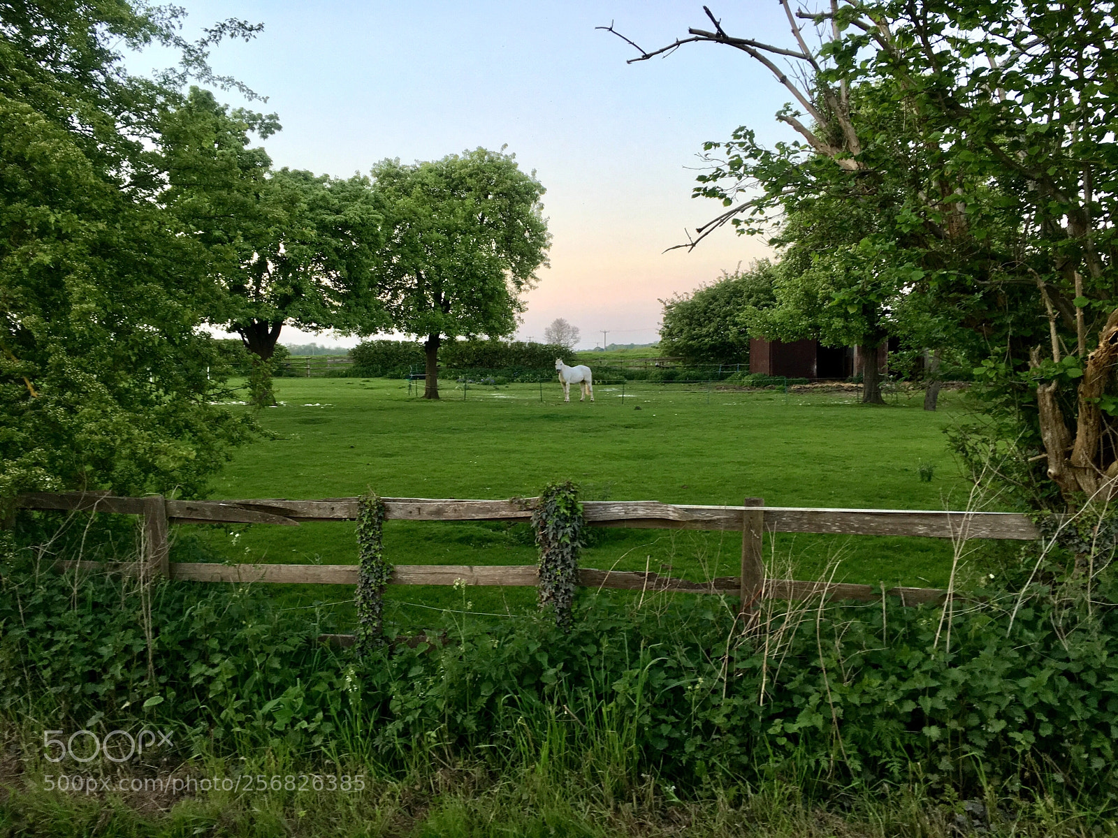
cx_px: 559
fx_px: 937
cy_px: 419
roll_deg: -0.3
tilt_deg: -5.4
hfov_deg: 61.7
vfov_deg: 48.2
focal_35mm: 29
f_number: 2.2
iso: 40
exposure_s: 1/33
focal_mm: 4.15
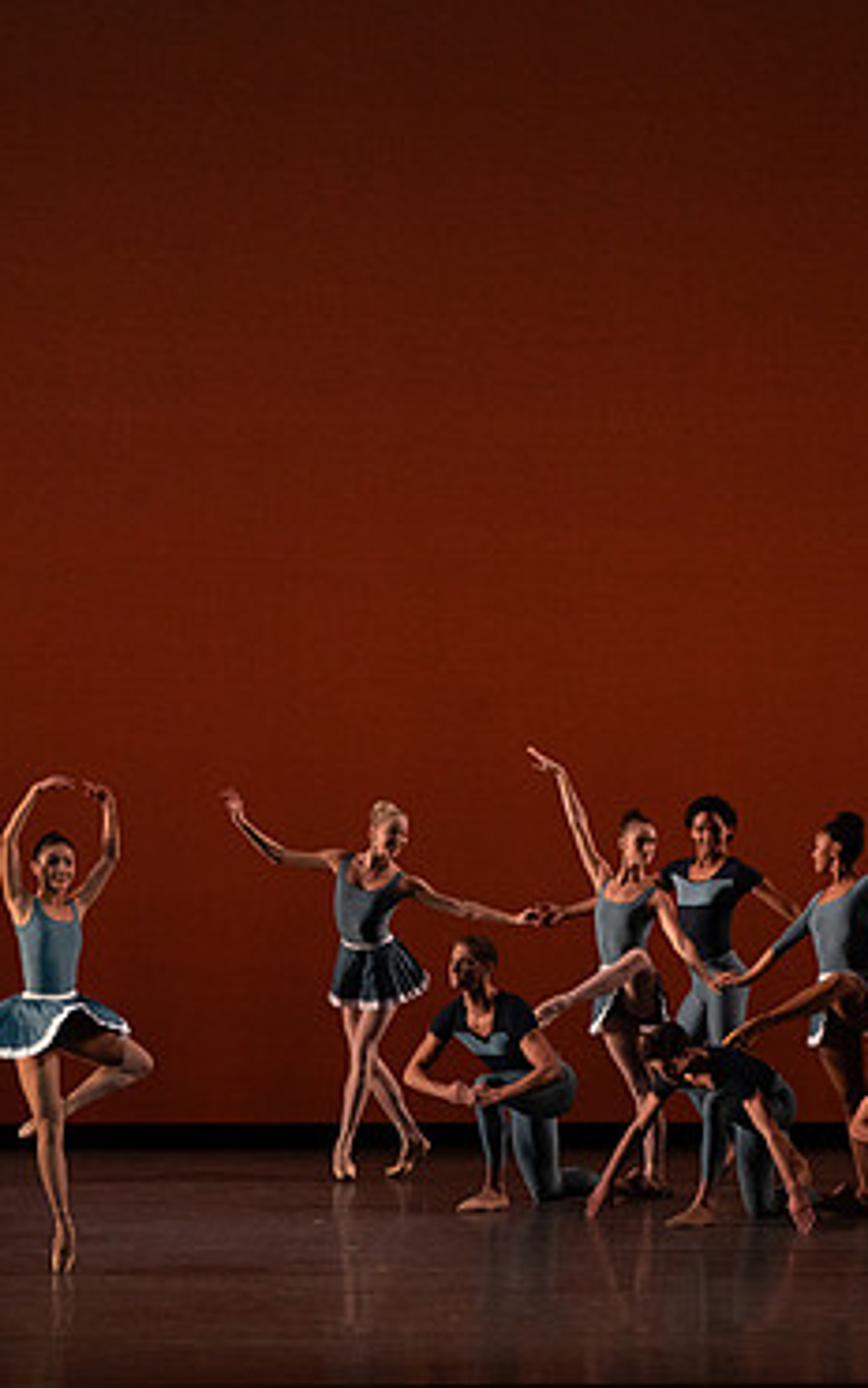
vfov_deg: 8.2
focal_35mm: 255
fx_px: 9648
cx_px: 711
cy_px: 679
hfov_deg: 5.1
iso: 5000
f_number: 9
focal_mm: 160
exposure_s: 1/400
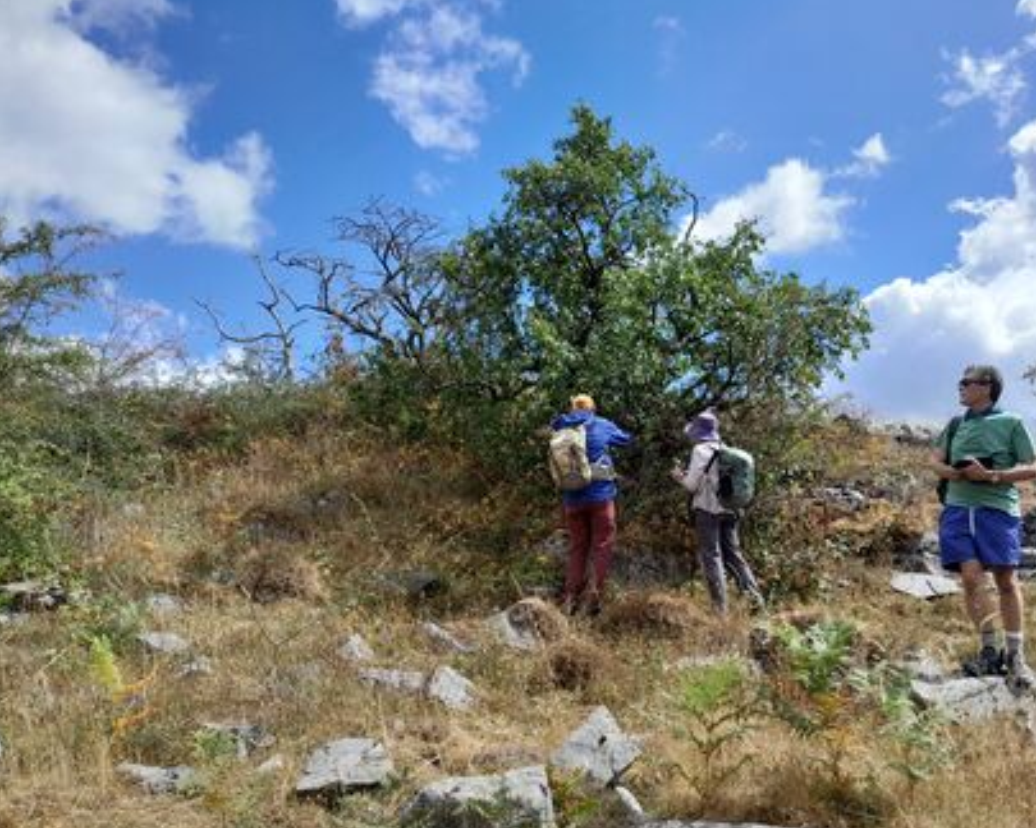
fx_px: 859
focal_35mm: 28
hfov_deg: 62.1
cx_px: 561
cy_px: 418
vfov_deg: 51.5
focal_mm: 3.98
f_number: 1.8
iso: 40
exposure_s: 1/383
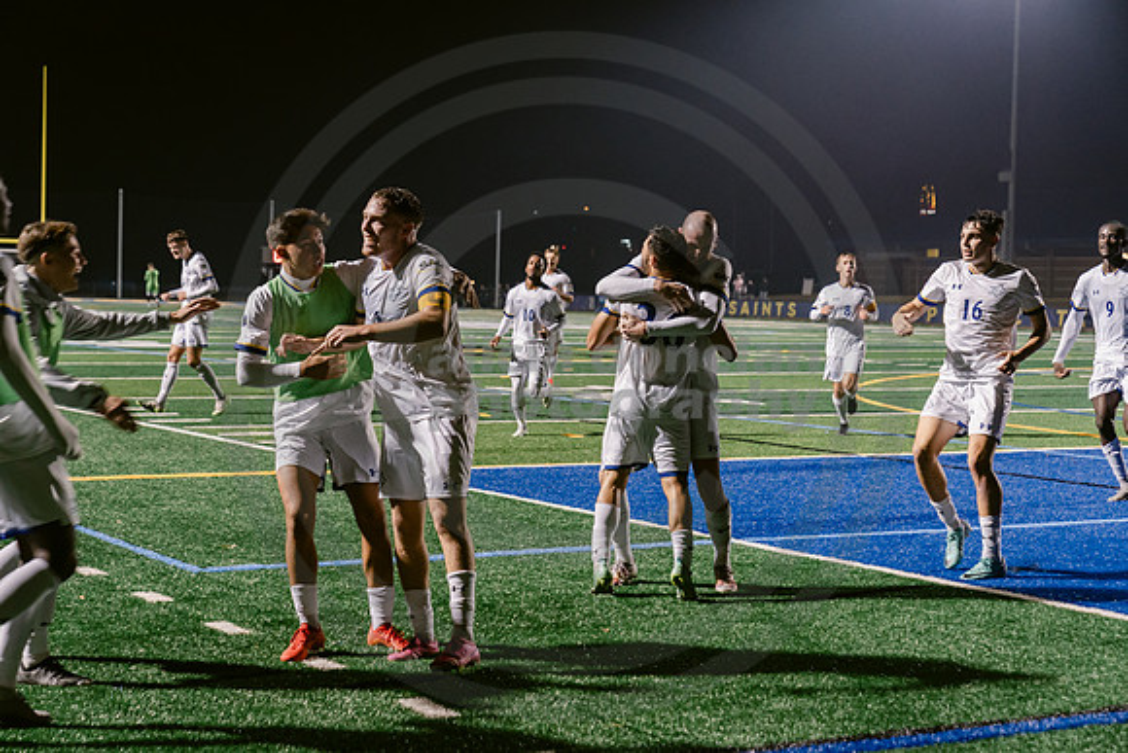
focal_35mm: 70
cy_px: 377
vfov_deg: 19.5
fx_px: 2194
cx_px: 564
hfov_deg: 28.8
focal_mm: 70
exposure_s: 1/200
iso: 2500
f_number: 4
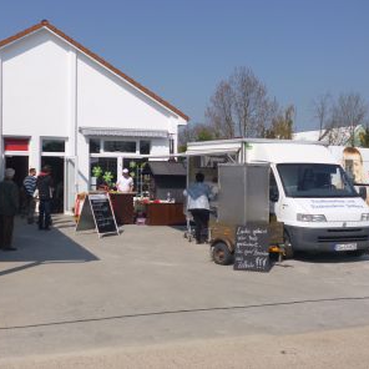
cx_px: 155
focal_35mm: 43
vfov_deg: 39.2
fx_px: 519
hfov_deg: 39.1
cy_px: 183
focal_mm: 6.4
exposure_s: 1/160
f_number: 10
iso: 100
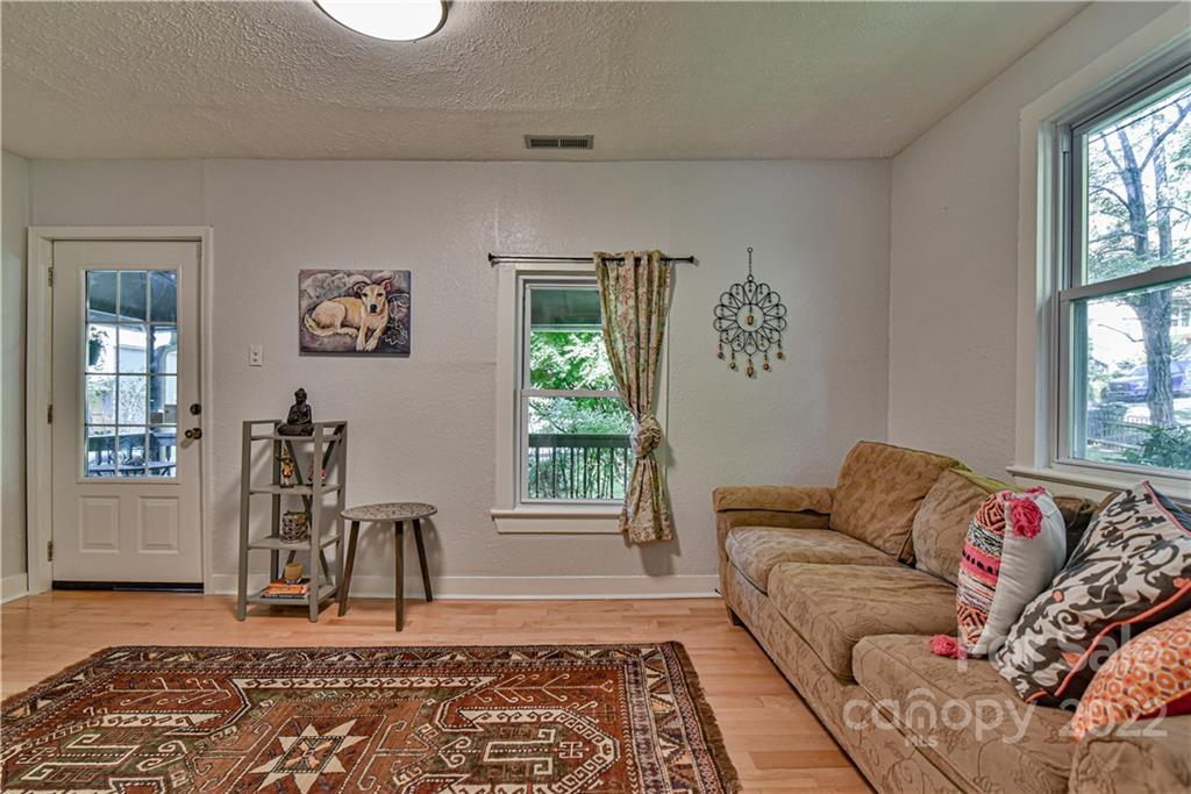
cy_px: 397
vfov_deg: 73.8
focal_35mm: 16
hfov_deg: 96.7
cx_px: 596
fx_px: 529
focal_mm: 16
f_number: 5.6
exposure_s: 1/125
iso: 1600
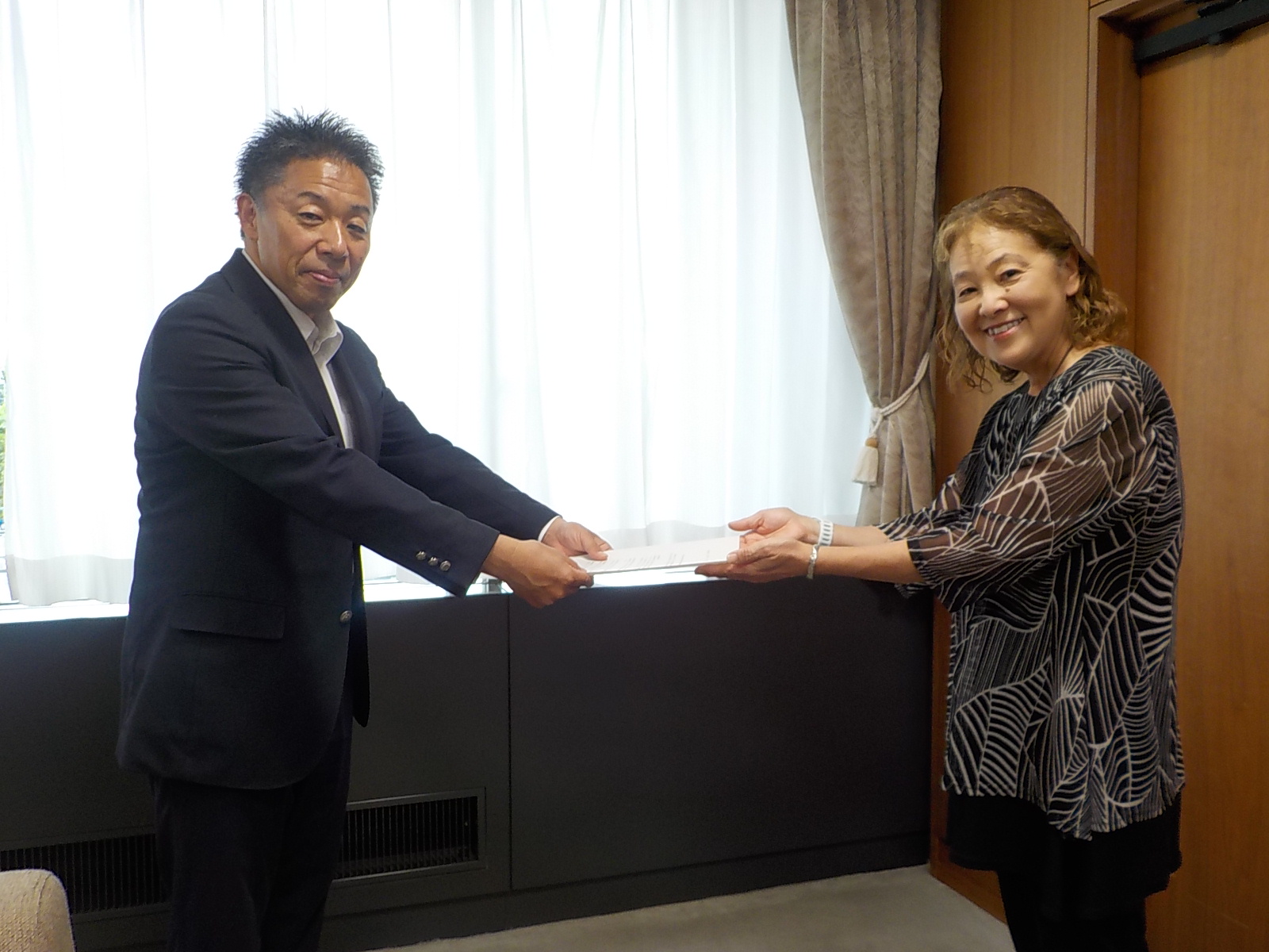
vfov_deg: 46.8
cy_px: 476
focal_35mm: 30
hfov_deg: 60.0
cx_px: 634
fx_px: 1100
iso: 125
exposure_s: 1/50
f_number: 3.3
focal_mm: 4.1
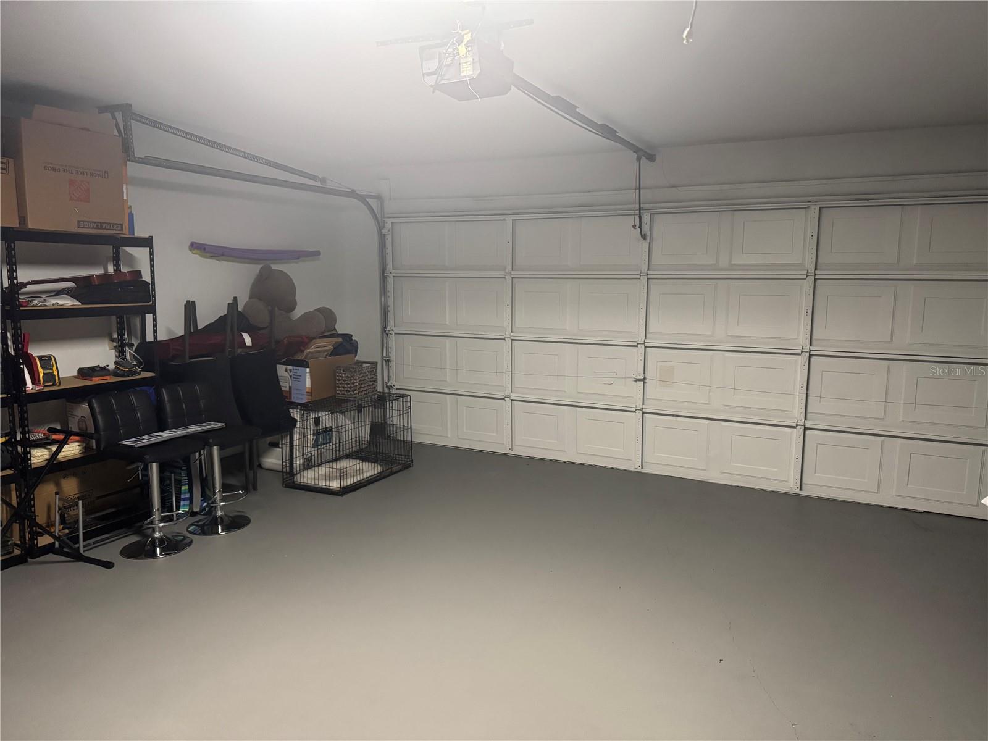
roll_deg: -0.5
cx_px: 494
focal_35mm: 24
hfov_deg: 71.6
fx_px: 685
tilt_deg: -8.6
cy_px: 370
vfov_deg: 56.8
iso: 640
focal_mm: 6.76
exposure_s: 1/60
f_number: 1.78
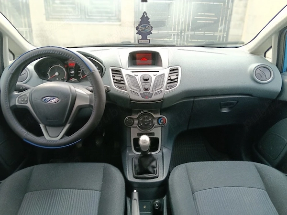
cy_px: 108
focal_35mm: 27
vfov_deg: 51.4
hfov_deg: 65.3
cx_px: 144
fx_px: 224
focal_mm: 3.98
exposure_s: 1/33.3
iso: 100
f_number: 2.8
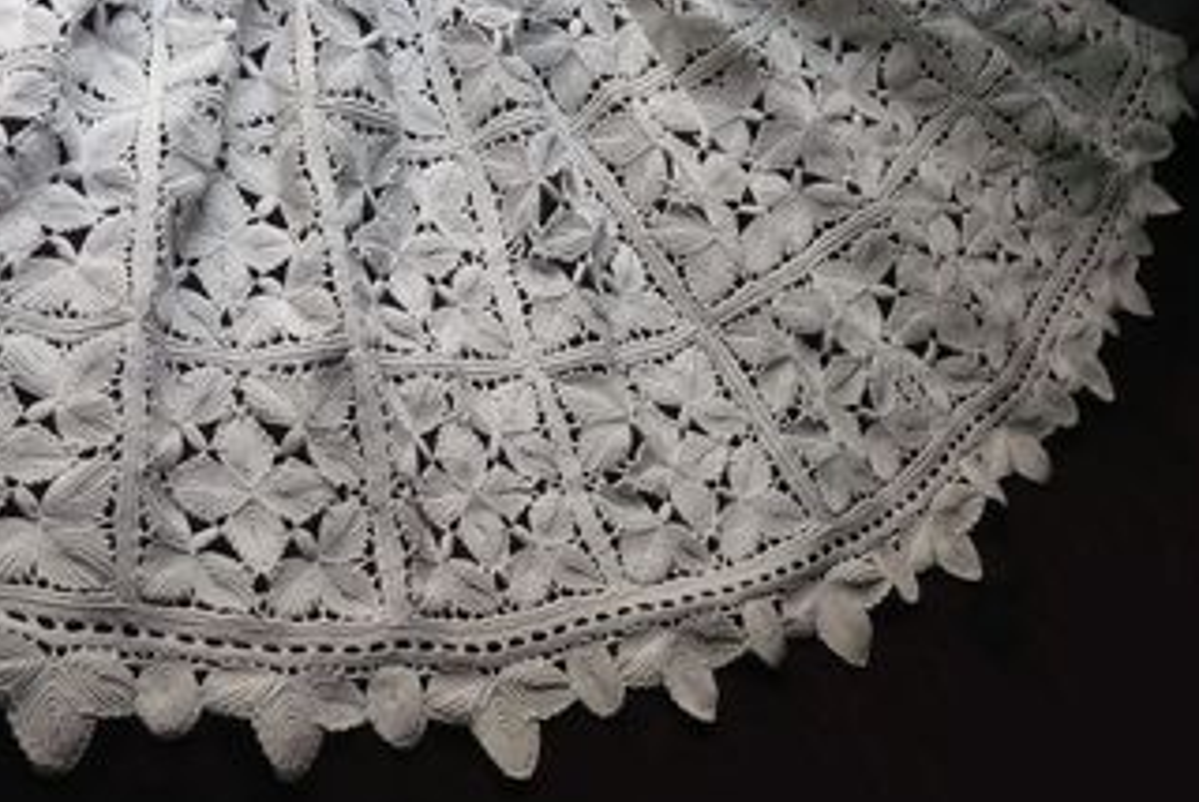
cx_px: 393
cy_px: 334
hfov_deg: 39.1
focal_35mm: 50
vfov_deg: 27.0
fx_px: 1667
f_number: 2.8
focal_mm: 5.8
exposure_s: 1/100
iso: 400
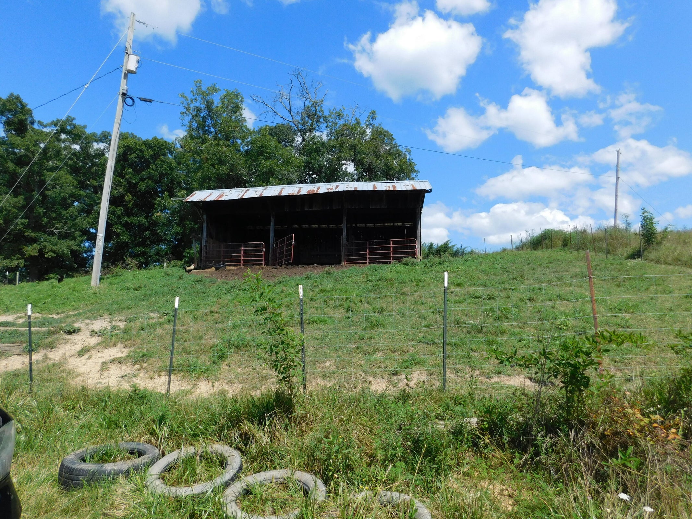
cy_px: 260
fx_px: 460
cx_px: 346
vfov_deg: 58.9
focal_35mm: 23
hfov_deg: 73.9
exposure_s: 1/500
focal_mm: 4
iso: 125
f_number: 6
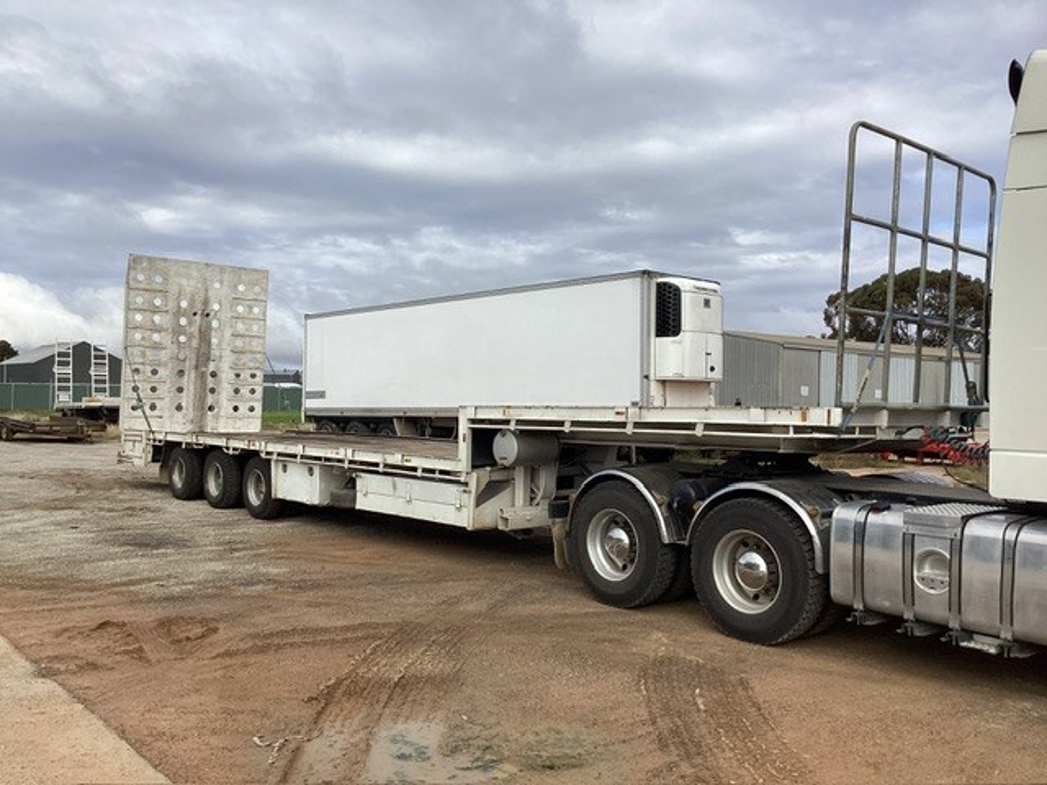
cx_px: 524
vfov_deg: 45.4
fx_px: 938
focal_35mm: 31
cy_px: 392
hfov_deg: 58.4
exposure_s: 1/1538
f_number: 2.4
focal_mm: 3.3
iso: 25
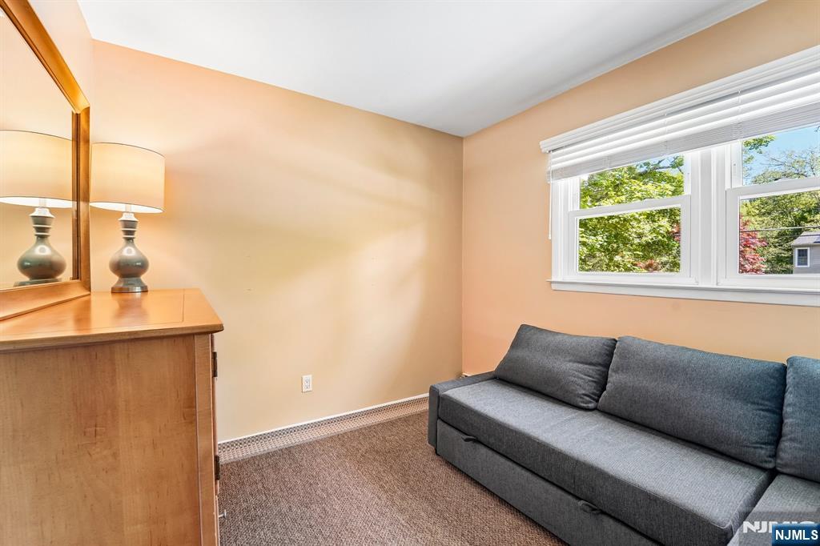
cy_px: 273
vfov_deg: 81.2
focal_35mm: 14
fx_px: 319
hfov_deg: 104.3
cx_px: 410
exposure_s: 1/8
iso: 400
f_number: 8
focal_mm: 14
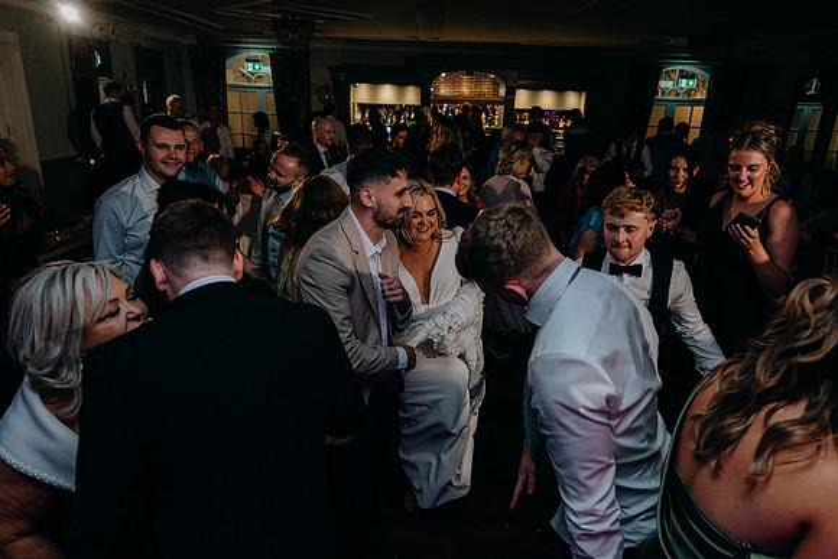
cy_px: 280
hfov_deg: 73.7
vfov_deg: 53.2
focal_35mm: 24
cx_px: 419
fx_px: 559
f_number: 3.5
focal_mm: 24
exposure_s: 1/160
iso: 2500
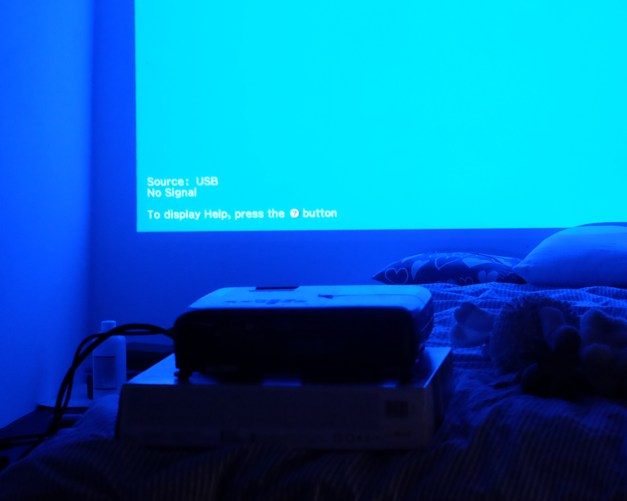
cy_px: 137
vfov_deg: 16.3
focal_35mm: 94
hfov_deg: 20.1
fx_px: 1744
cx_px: 531
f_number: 5.6
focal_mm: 35
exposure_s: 1/180
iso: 4000
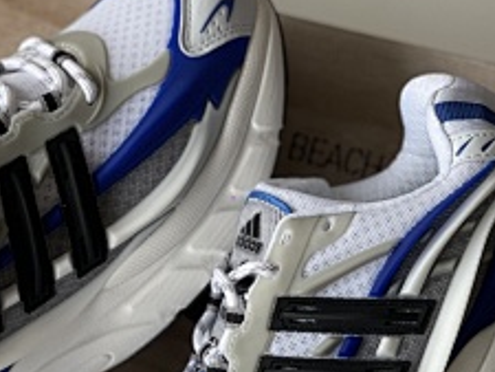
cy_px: 314
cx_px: 207
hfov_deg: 13.9
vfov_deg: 10.4
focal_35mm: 142
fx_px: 2032
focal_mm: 7.5
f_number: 2.2
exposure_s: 1/121
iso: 80
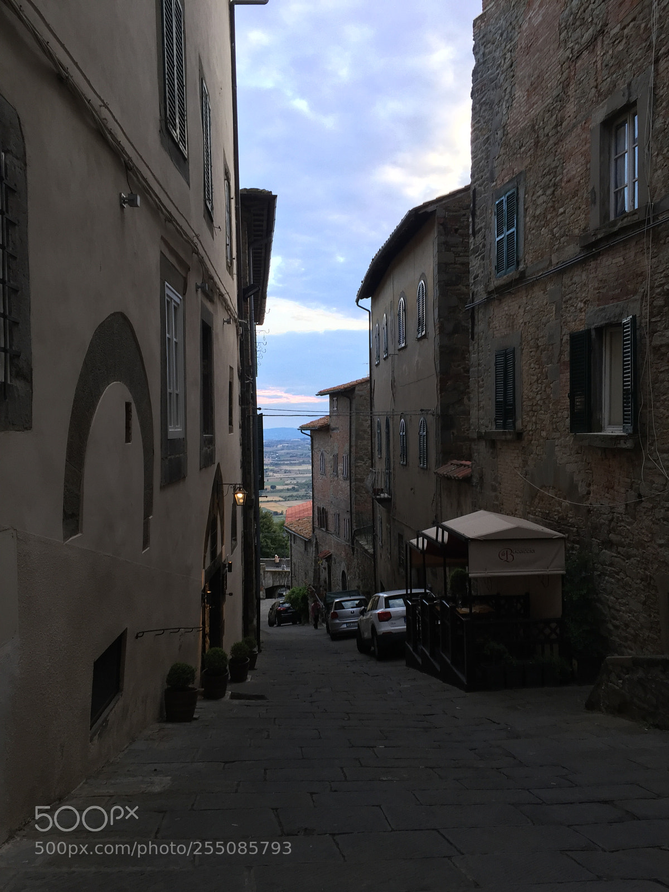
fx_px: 747
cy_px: 446
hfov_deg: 48.2
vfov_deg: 61.7
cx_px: 334
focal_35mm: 29
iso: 40
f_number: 2.2
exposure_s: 1/100
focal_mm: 4.15
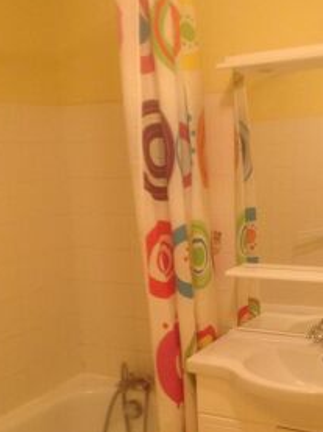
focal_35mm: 54
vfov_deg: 35.2
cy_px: 290
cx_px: 204
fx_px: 673
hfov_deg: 26.9
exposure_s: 1/17
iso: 160
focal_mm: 4.28
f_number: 2.4
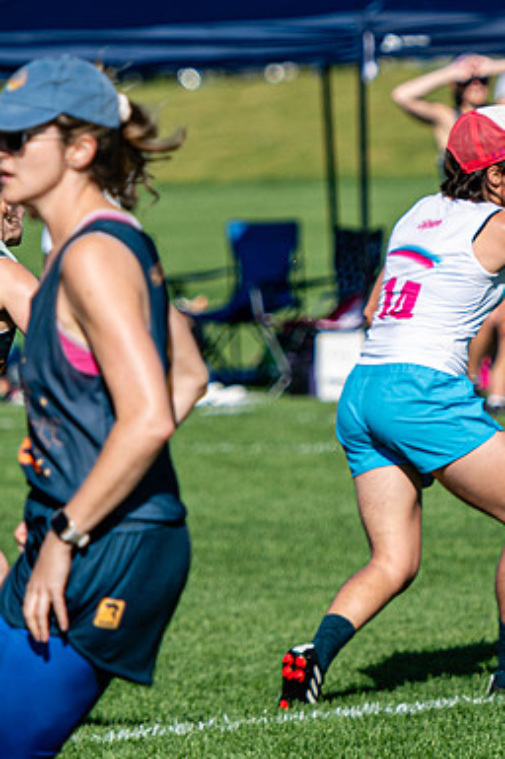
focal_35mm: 536
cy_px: 196
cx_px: 523
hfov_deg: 2.6
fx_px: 11298
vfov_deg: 3.8
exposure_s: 1/2000
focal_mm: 160
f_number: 3.2
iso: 100
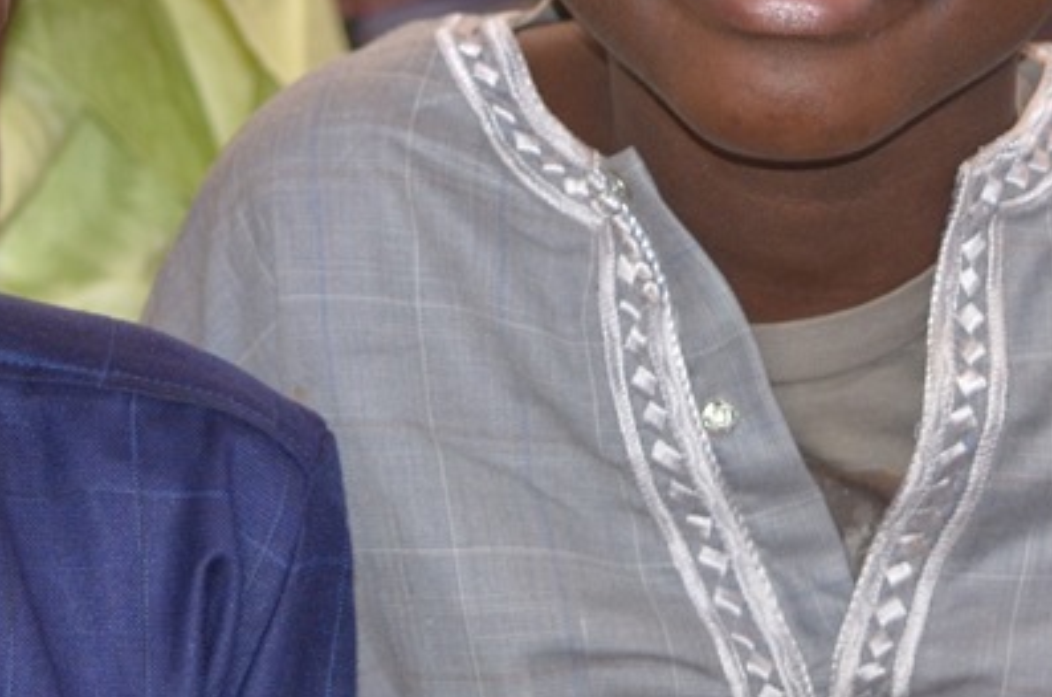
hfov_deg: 6.8
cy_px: 5
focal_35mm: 302
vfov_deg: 4.5
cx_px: 530
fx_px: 8807
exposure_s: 1/60
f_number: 4
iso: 800
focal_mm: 78
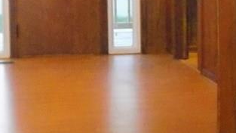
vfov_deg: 9.9
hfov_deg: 17.7
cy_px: -17
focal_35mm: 121
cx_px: 82
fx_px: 757
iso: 1600
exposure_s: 1/30
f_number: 3.4
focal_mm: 6.1
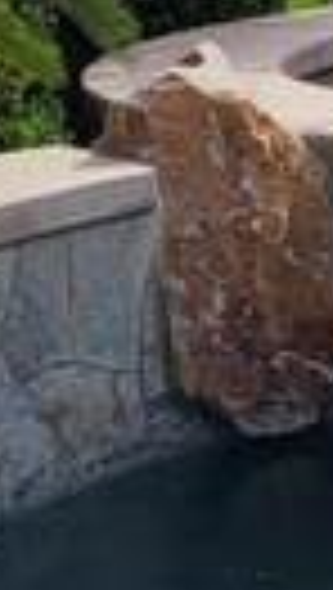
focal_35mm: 207
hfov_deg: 5.3
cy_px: 279
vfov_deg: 10.4
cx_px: 1228
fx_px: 3239
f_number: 1.8
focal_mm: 5.4
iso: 40
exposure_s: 1/2874
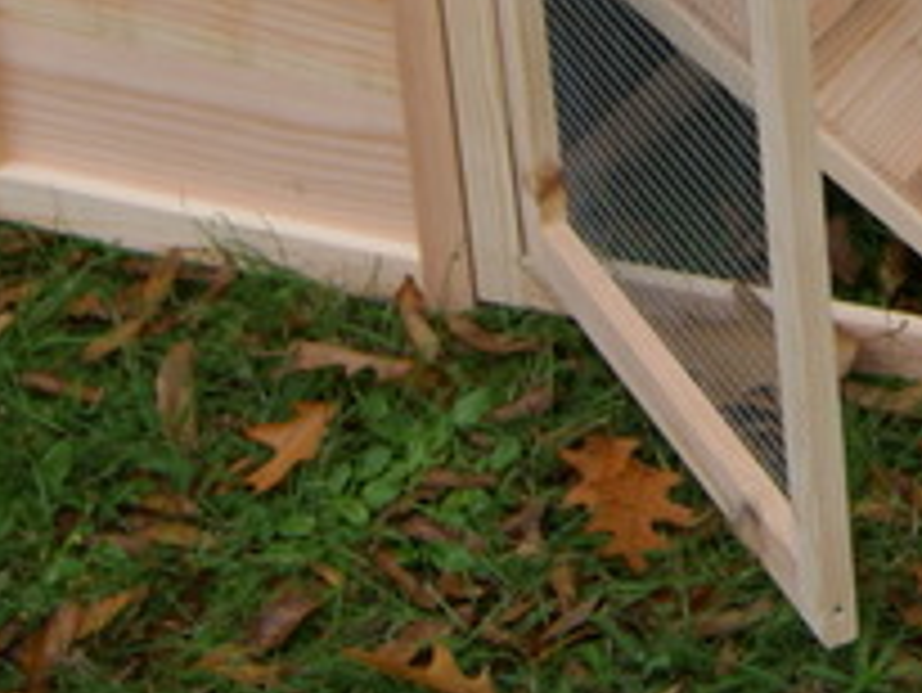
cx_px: 1223
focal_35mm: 155
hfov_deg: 12.3
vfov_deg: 9.4
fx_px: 4131
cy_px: -304
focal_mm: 22
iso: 100
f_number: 4.5
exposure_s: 1/125
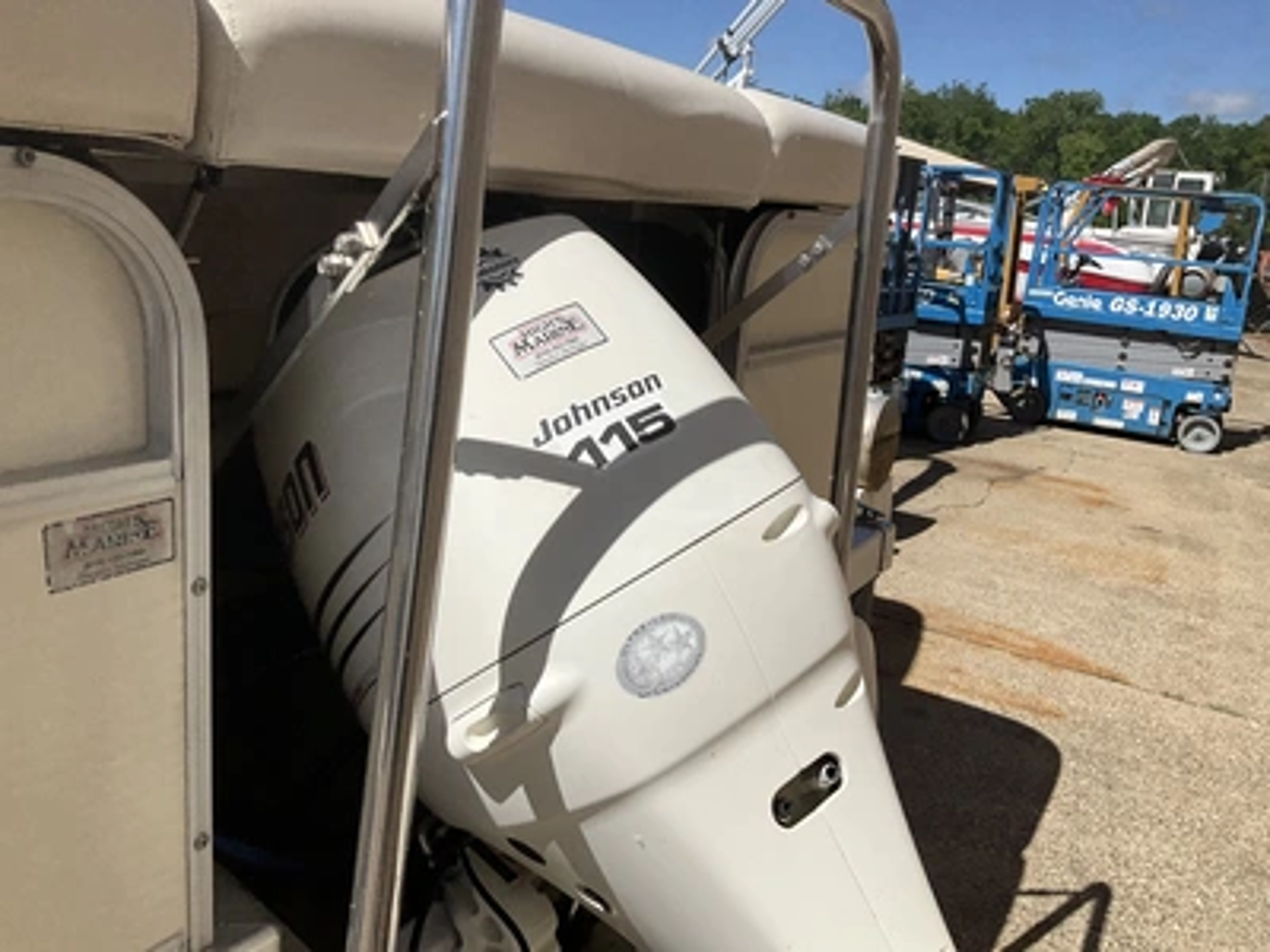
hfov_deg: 61.7
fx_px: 1064
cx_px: 635
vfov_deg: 48.2
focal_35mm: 29
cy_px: 476
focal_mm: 3
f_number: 1.8
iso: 25
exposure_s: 1/3788
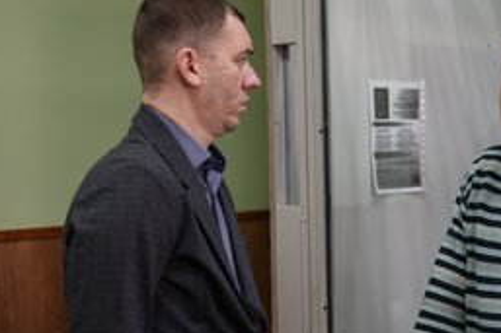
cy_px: 166
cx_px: 378
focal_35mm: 81
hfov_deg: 24.8
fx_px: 1126
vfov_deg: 16.8
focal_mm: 52
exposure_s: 1/50
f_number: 2.8
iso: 160
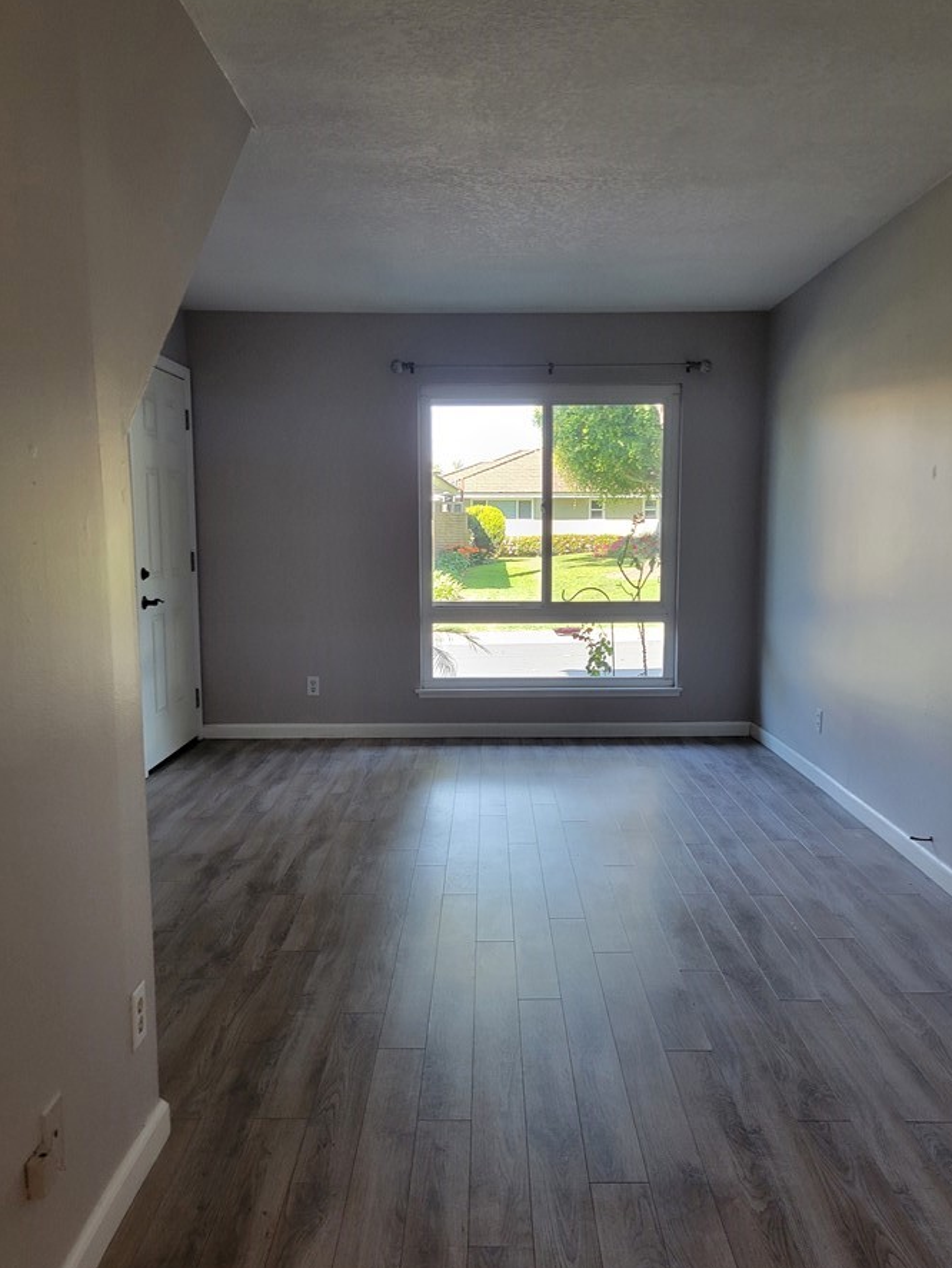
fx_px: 1099
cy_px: 670
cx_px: 523
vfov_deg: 59.9
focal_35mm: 30
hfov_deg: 46.8
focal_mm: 5.4
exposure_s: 1/120
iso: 200
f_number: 1.8
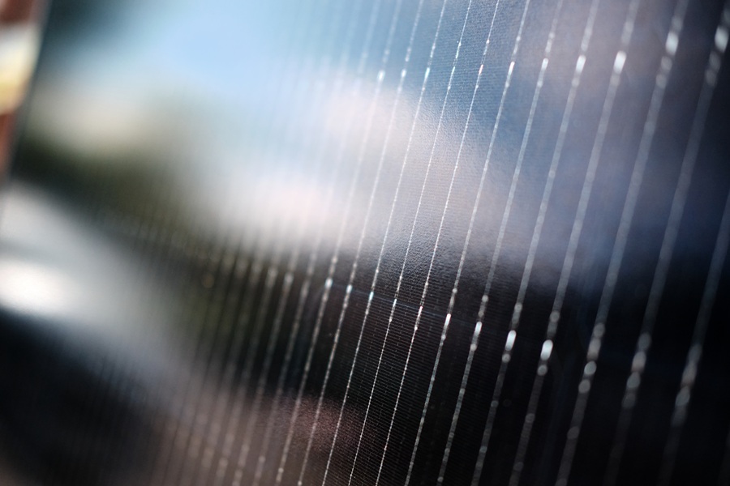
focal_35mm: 53
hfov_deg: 37.5
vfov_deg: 25.5
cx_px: 365
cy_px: 243
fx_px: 1075
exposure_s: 1/5000
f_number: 2
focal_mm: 35
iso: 800
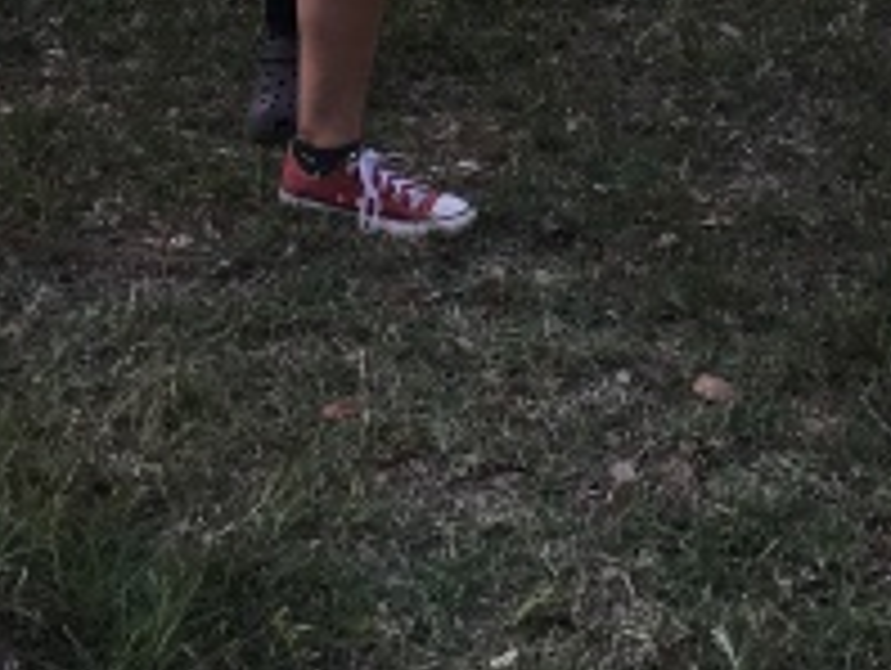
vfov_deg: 11.5
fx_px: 3015
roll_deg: +1.8
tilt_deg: -9.1
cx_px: 446
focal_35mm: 117
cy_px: -634
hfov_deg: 16.8
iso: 25
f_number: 2.2
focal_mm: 4.15
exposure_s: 1/315
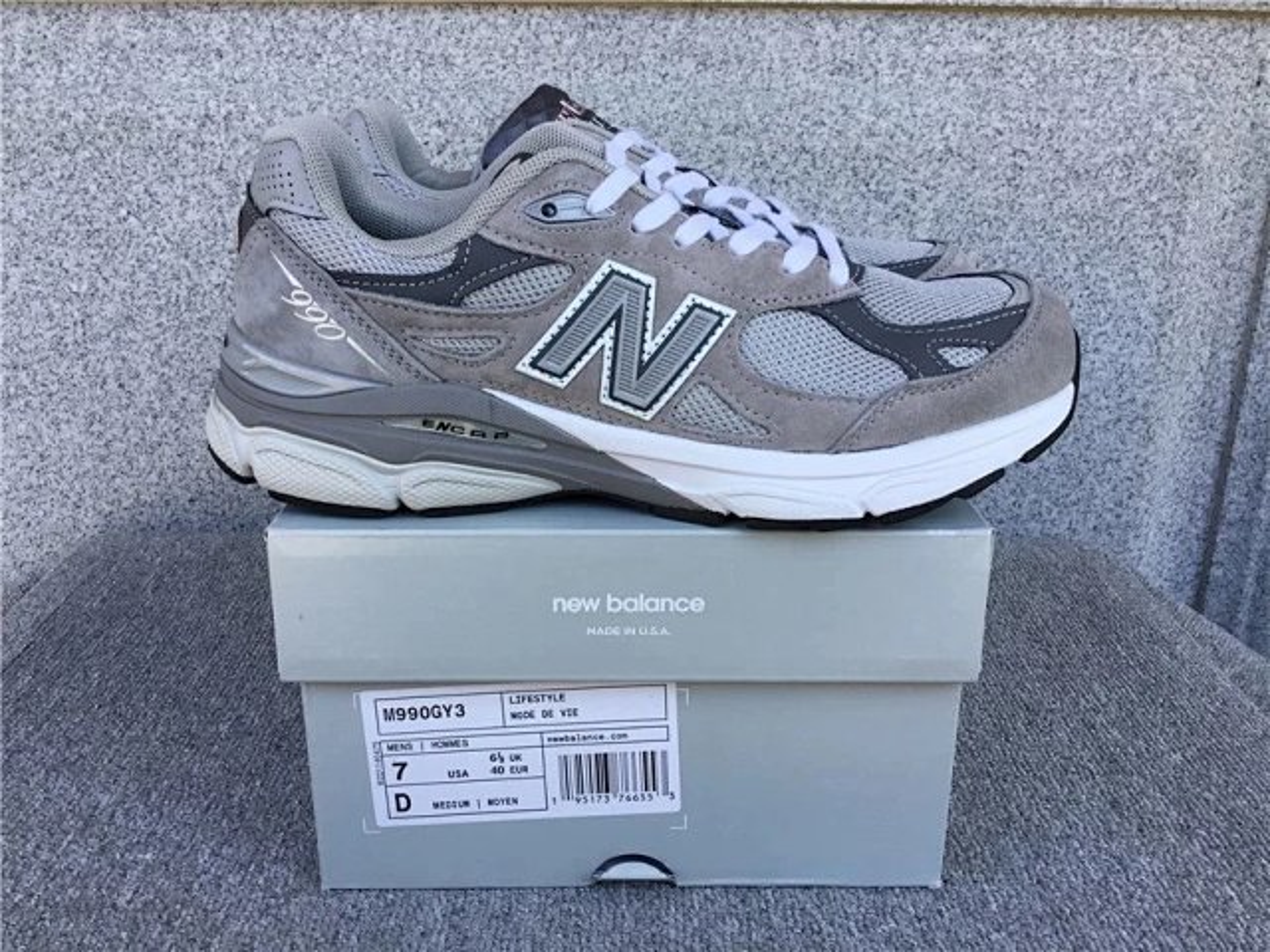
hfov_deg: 58.4
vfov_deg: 45.4
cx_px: 635
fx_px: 1137
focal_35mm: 31
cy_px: 476
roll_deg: -0.5
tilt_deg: -19.0
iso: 25
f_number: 2.4
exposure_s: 1/193
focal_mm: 3.3
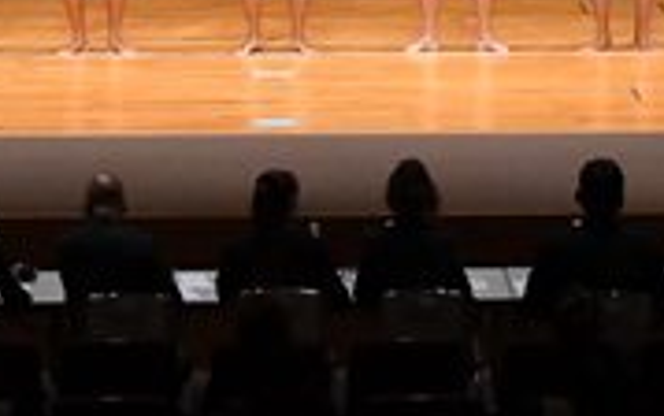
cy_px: -319
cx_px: 343
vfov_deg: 5.7
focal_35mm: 225
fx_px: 4073
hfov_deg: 9.3
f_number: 5.6
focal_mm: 34
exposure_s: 1/400
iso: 3200
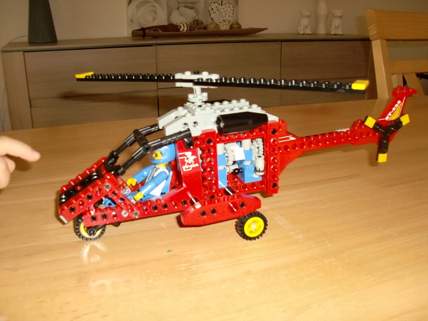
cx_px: 214
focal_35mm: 36
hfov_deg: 51.4
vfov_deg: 39.7
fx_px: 445
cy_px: 160
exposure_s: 1/30
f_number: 2.8
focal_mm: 6.3
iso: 400
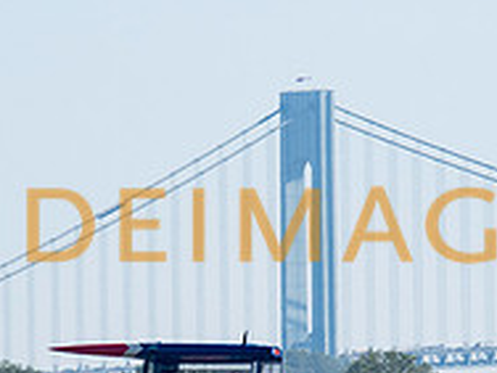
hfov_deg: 1.3
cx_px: 168
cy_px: 217
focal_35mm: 1503
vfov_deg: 1.0
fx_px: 21579
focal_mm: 300
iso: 640
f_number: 5
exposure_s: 1/5000
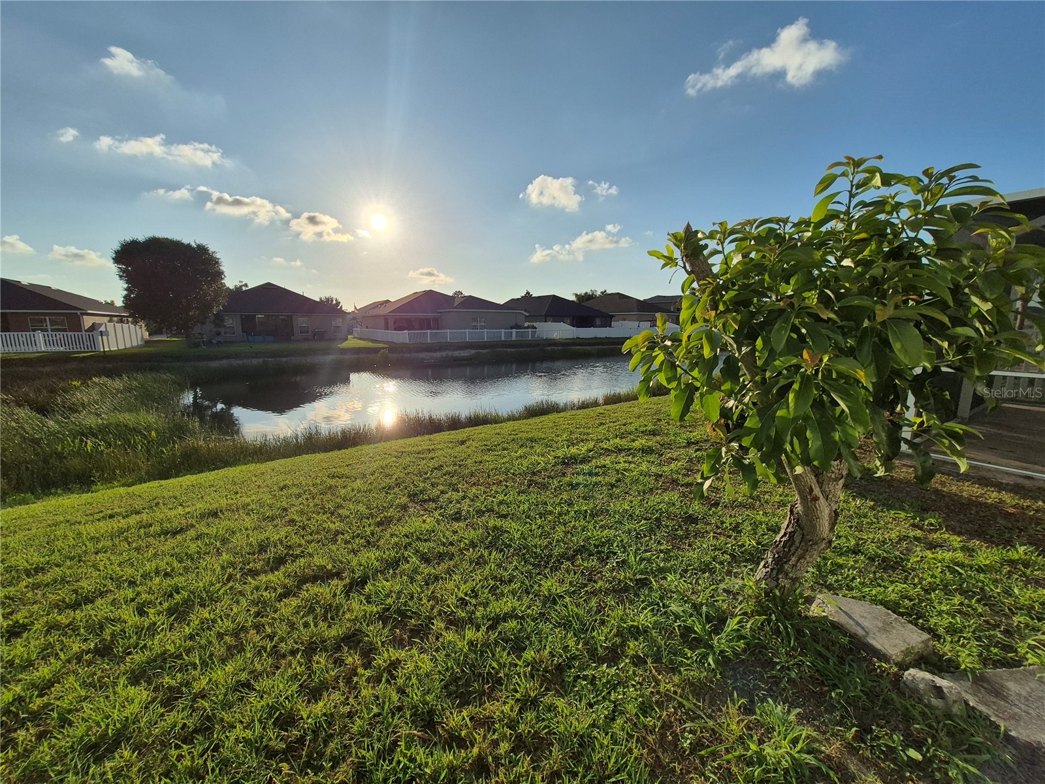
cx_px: 522
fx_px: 392
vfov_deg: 89.9
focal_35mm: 13
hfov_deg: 106.2
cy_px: 392
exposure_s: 1/3984
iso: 50
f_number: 2.2
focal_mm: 1.74
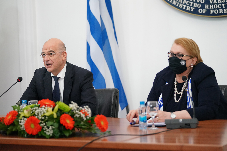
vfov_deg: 13.3
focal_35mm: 103
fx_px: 649
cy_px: 76
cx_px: 114
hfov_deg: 19.8
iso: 5000
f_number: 2.8
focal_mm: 103
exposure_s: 1/160
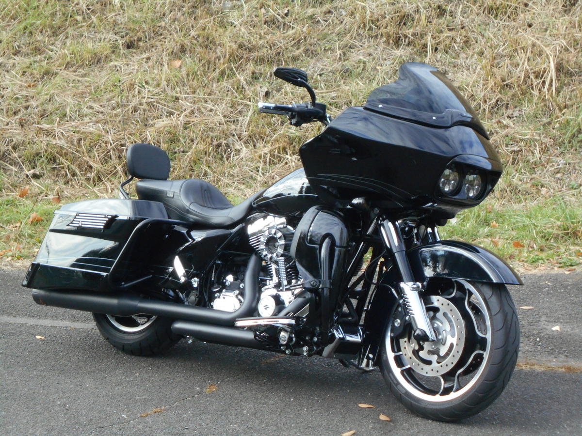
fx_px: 1446
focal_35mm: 86
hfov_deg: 22.8
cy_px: 218
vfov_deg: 17.2
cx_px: 291
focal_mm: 15.4
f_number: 6.3
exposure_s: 1/250
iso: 280
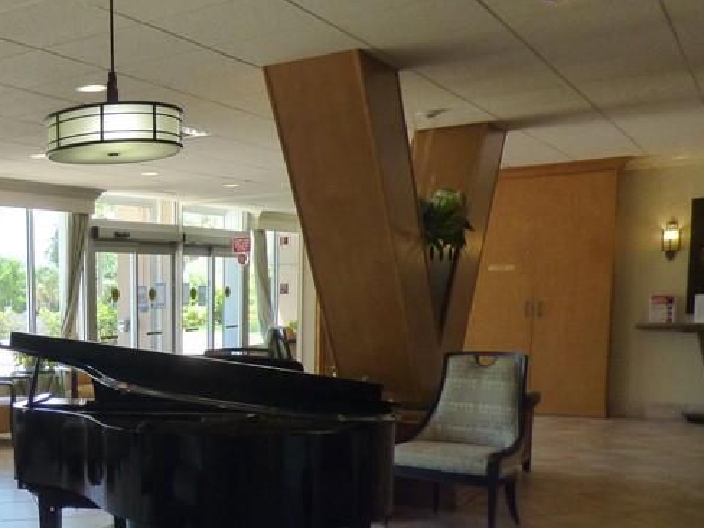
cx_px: -20
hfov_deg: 38.9
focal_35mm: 42
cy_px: 413
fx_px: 854
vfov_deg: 33.5
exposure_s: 1/100
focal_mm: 3.58
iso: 250
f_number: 2.8
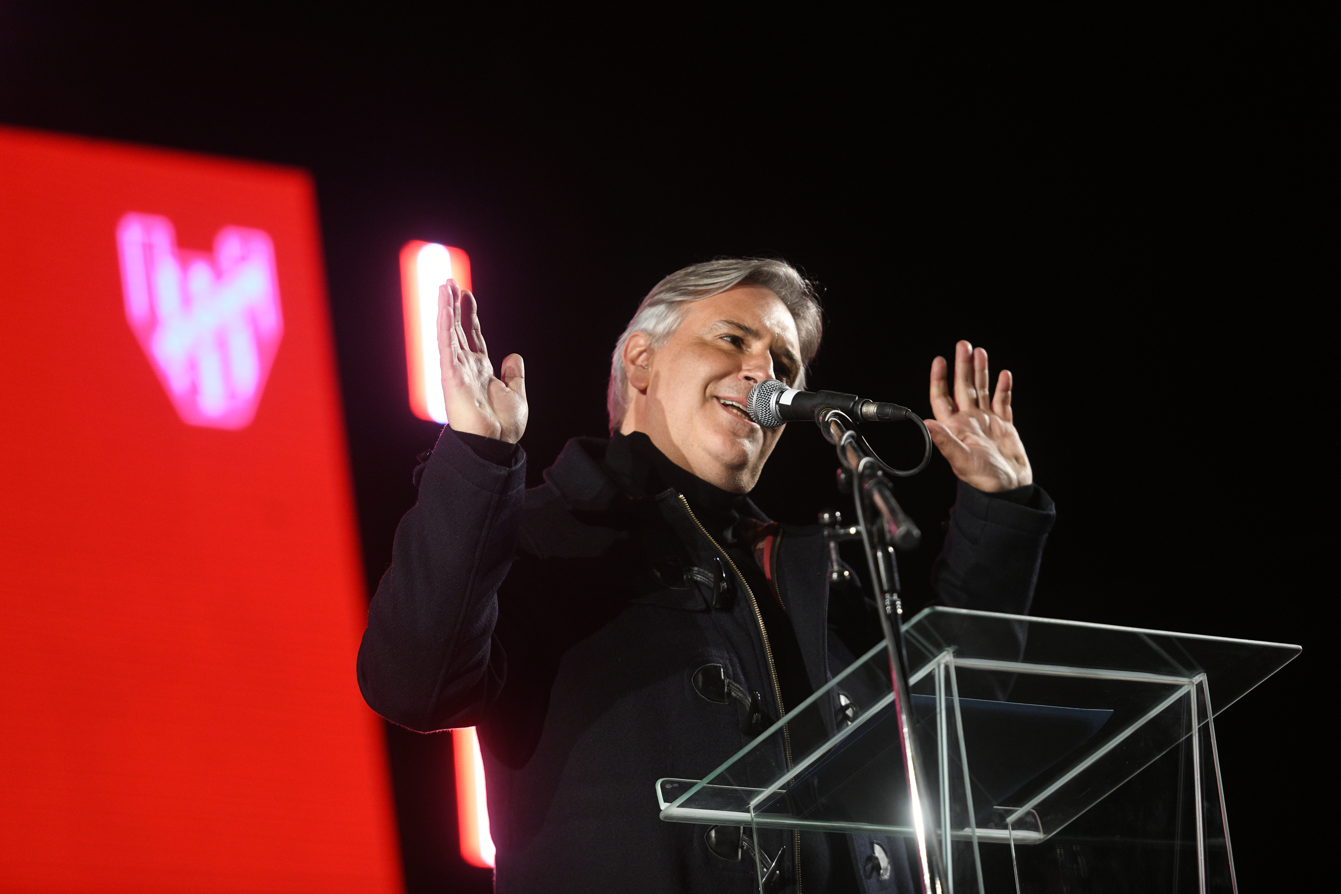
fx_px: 6332
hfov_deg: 12.1
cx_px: 670
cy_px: 447
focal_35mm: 170
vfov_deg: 8.1
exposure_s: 1/1000
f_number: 2.8
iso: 2000
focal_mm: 170
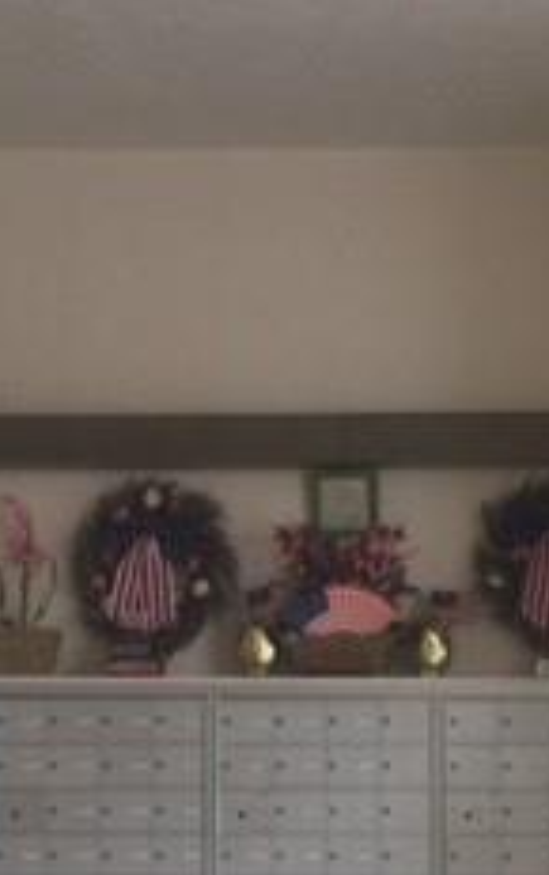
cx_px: 572
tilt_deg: -0.7
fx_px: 2029
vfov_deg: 23.8
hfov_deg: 15.1
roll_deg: -2.3
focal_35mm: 85
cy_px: 742
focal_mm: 4.15
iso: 32
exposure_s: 1/40
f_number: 2.2
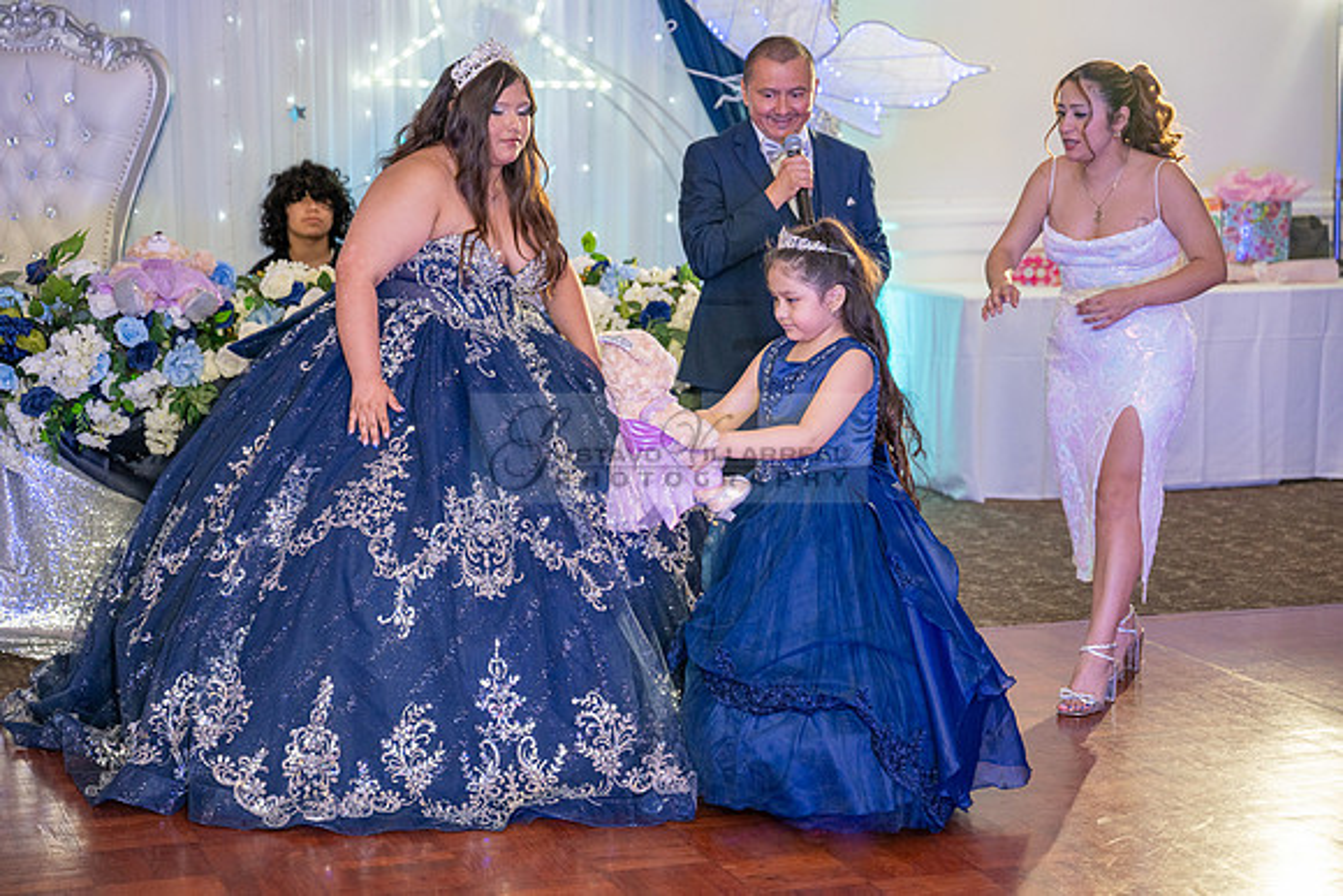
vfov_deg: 19.5
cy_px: 448
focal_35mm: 70
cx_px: 672
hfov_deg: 28.8
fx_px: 2612
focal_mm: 70
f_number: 2.8
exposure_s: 1/200
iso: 1250
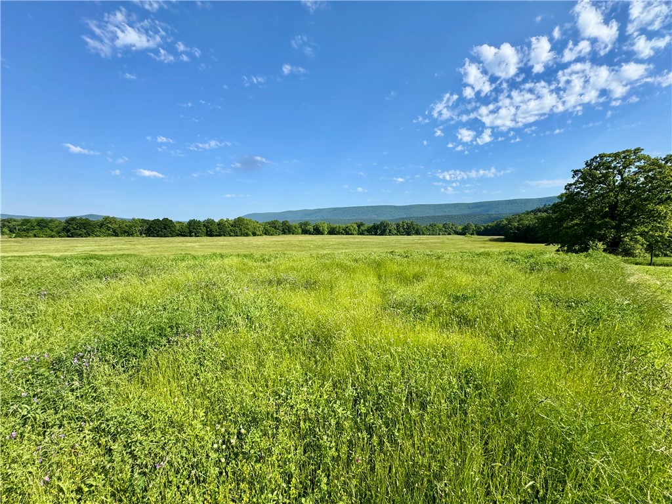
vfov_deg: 85.7
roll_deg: -0.6
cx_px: 336
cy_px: 252
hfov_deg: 102.1
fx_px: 272
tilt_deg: -5.5
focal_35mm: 14
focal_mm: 2.22
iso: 50
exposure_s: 1/1789
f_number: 2.2
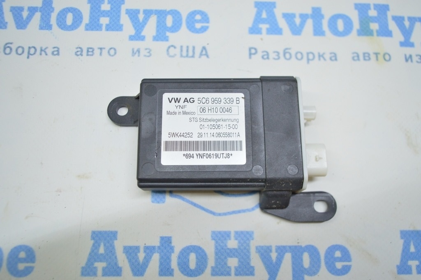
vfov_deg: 39.9
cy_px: 140
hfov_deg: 57.3
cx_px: 210
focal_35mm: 33
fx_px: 386
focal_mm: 22
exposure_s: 1/60
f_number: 3.8
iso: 400
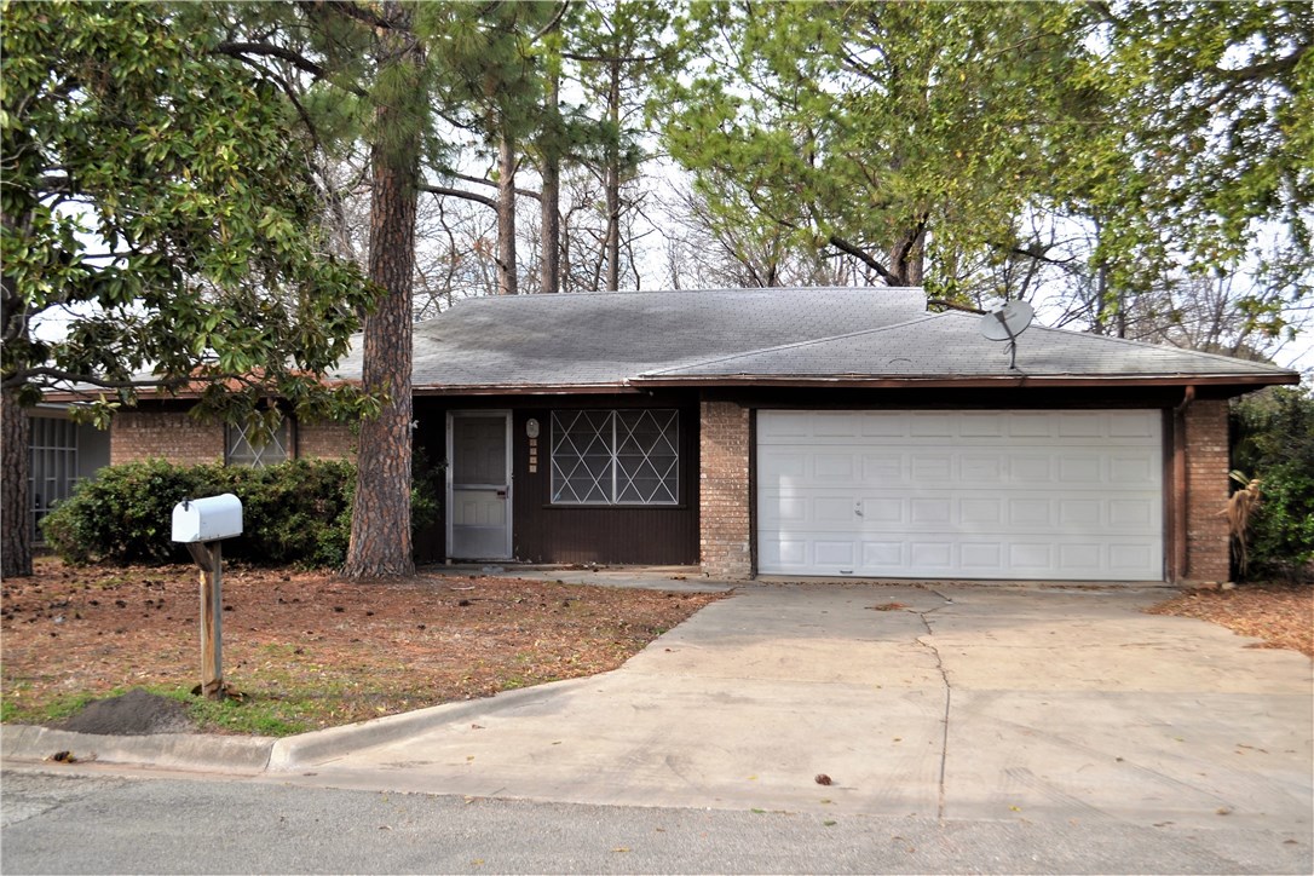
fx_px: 1314
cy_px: 438
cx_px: 657
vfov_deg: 36.9
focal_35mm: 36
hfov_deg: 53.1
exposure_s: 1/200
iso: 100
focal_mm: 24
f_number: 4.5
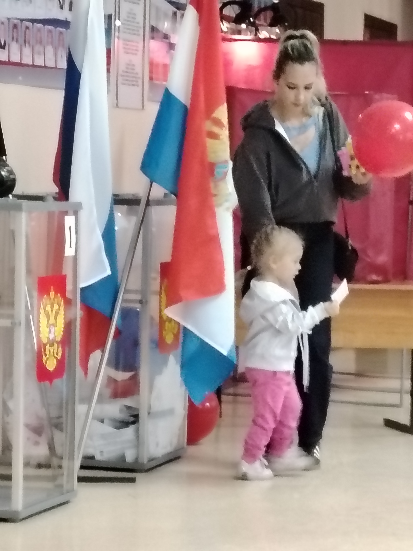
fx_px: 2609
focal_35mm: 164
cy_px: 276
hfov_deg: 9.1
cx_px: 206
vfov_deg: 12.0
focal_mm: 5.25
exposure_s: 1/33.3
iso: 1256
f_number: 1.75
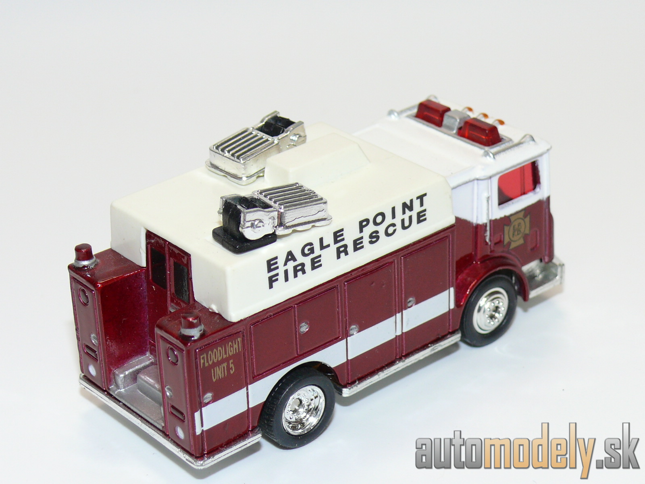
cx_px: 322
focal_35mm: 89
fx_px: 1658
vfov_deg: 16.6
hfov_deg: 22.0
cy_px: 242
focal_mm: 12.5
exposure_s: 1/30
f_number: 4
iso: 100
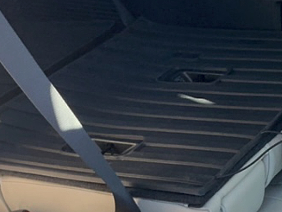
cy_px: 209
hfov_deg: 22.0
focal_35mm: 88
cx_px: 226
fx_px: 717
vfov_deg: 16.5
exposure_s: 1/120
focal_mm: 3
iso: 40
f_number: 1.8
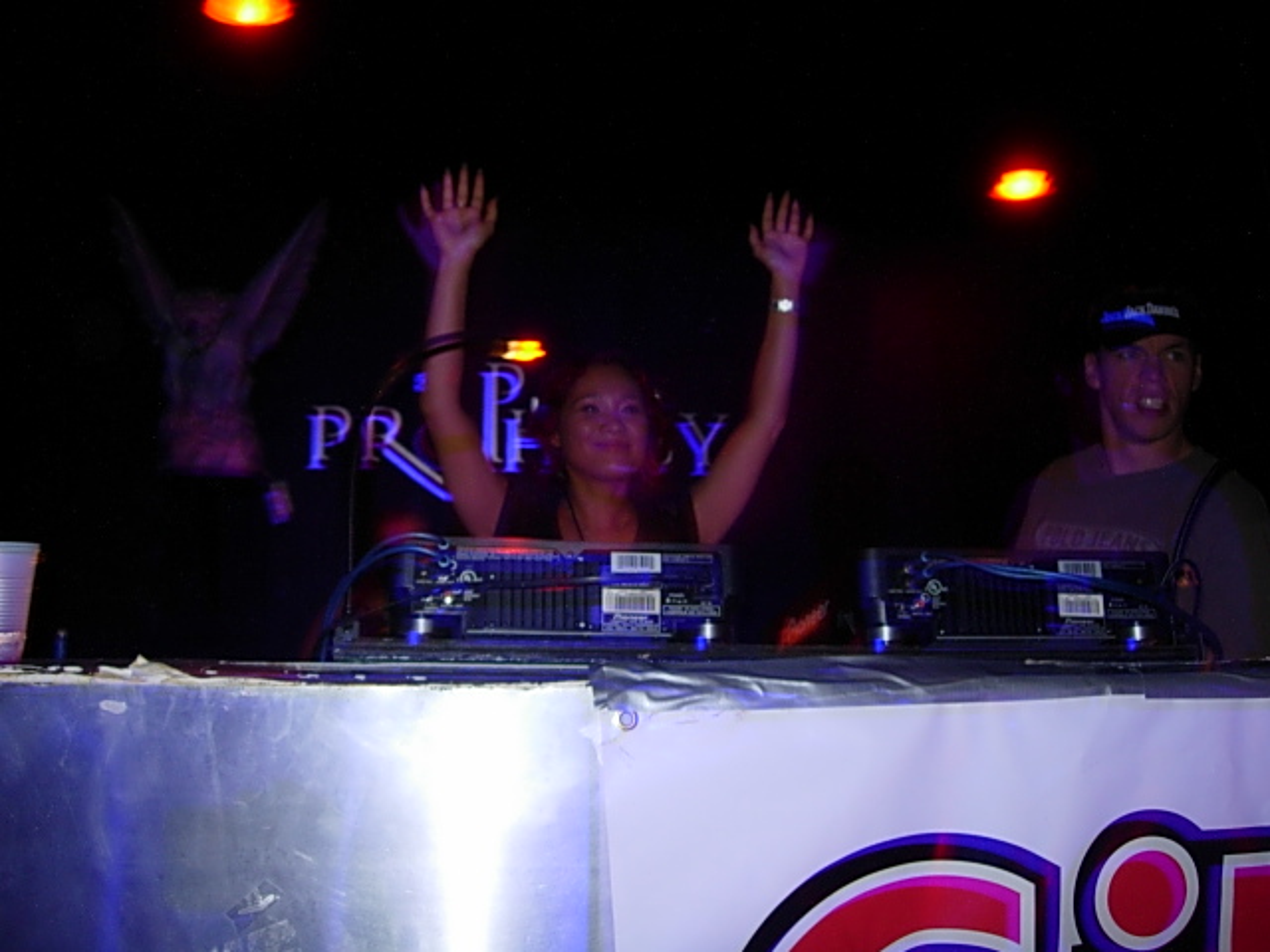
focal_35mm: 38
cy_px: 476
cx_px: 635
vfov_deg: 37.7
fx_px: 1394
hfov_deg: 49.0
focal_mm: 7.8
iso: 79
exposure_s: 1
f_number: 2.8
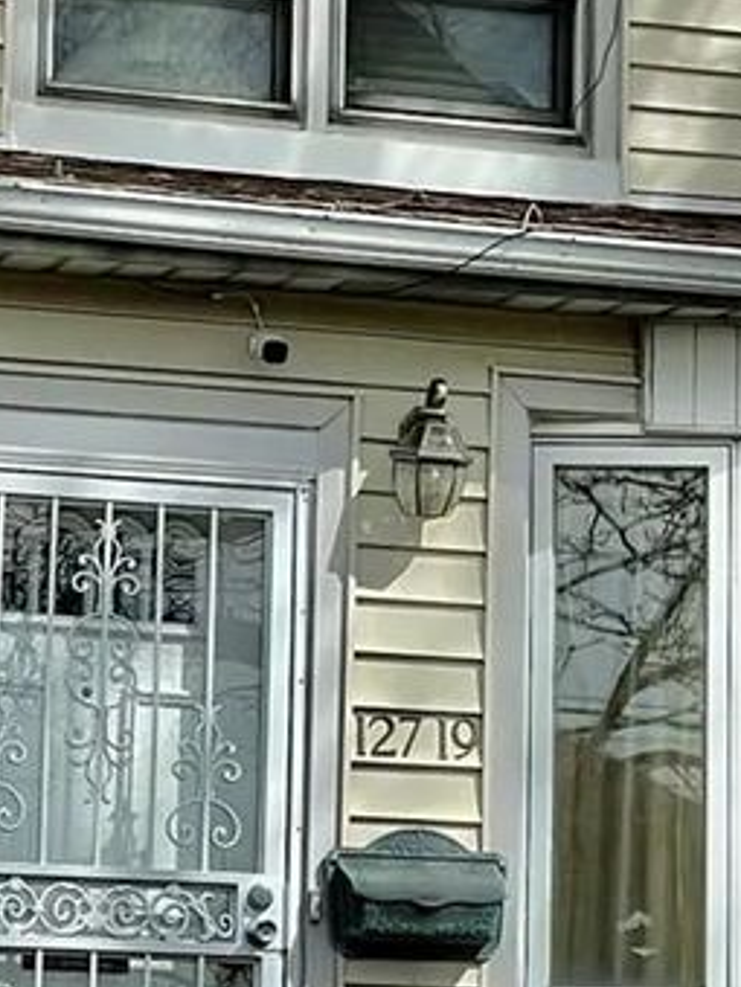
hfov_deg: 7.1
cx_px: 575
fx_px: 5965
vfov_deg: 9.5
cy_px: 324
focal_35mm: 209
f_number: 2
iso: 25
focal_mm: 6
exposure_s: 1/1845
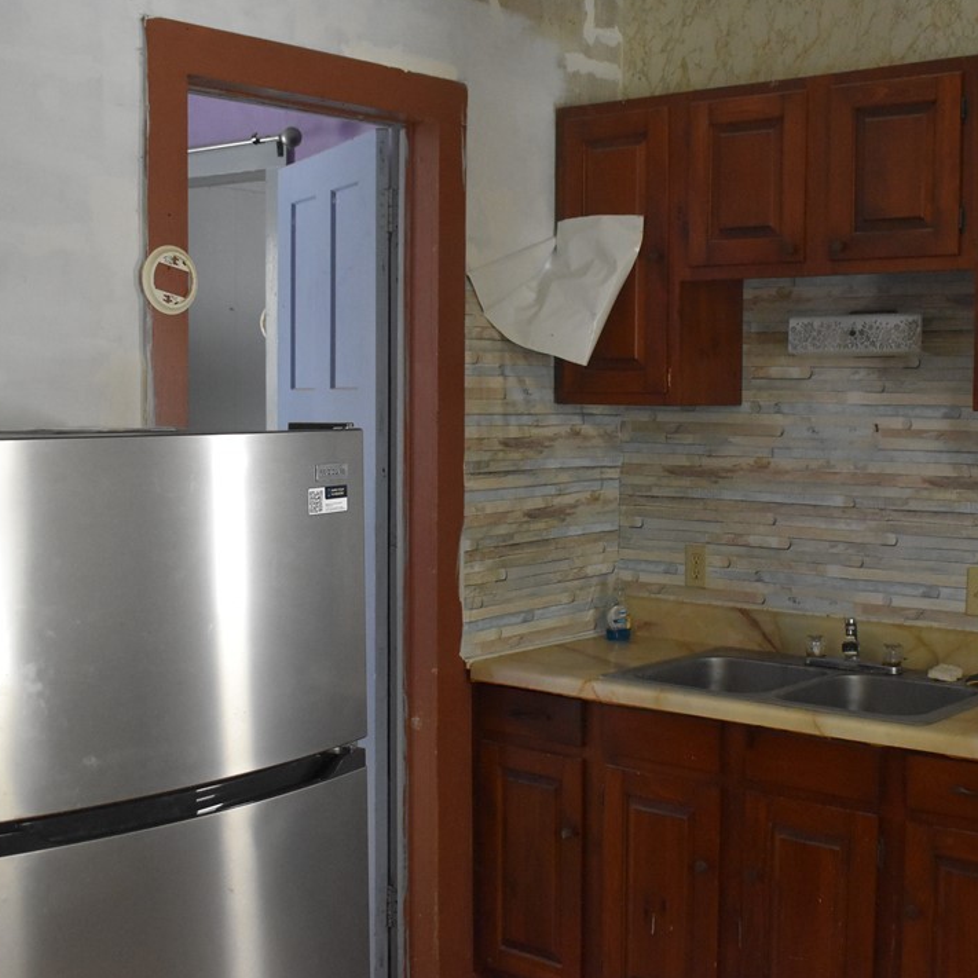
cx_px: 550
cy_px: 489
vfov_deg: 34.9
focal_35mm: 49
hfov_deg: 34.9
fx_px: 1555
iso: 4000
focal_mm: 25
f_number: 4
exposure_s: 1/60
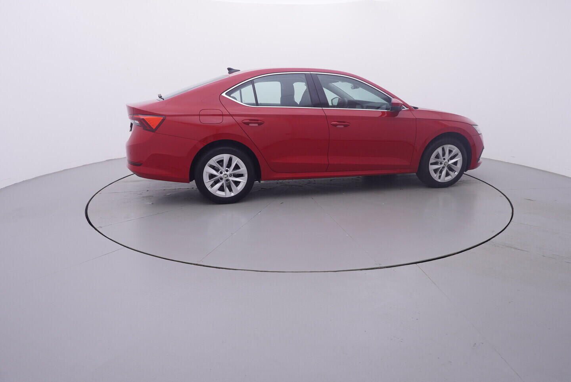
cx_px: 286
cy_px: 191
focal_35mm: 22
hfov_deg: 77.3
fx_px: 357
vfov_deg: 56.2
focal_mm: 15
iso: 200
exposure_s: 1/80
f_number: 5
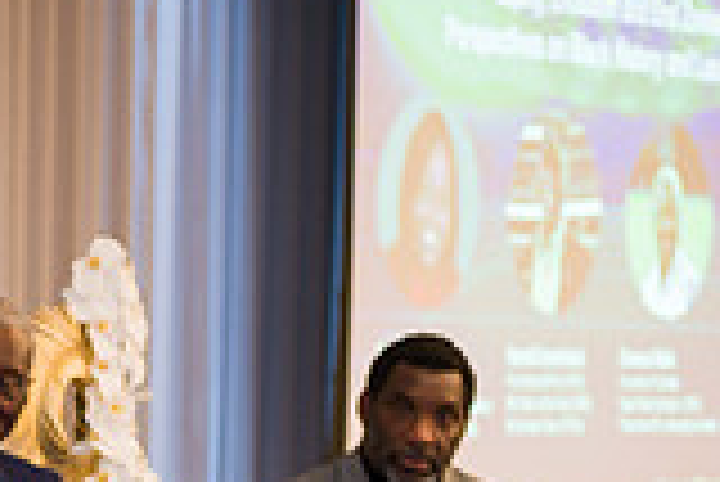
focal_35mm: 253
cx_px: -486
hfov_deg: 7.9
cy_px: 586
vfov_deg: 5.4
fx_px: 5064
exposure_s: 1/200
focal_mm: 70
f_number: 3.2
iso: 800
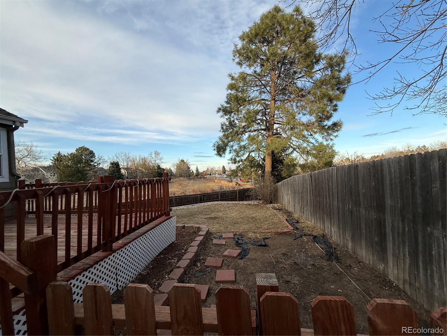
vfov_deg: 85.7
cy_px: 168
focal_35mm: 14
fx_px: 181
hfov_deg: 102.1
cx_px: 224
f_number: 2.2
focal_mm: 2.22
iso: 50
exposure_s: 1/569
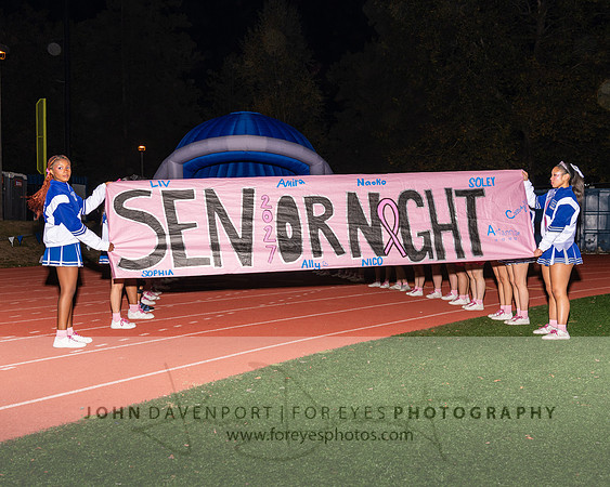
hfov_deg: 44.4
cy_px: 256
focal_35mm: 41
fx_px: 748
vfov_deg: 36.1
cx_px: 318
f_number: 6.3
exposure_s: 1/200
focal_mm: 35
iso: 200
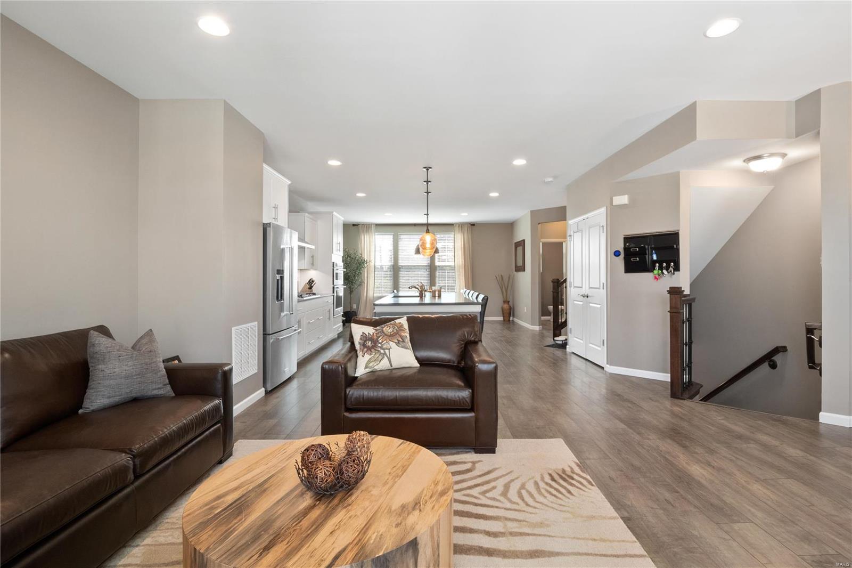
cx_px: 426
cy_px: 284
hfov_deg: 96.7
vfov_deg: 73.7
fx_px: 379
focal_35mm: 16
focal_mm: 8
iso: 400
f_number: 10
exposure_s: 1/2.5
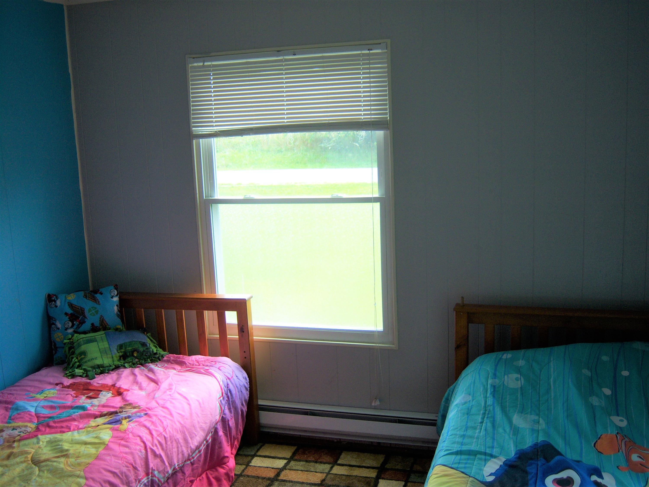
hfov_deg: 51.4
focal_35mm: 36
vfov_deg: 39.7
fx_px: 675
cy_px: 244
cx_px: 324
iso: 80
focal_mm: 7.5
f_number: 2.8
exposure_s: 1/80
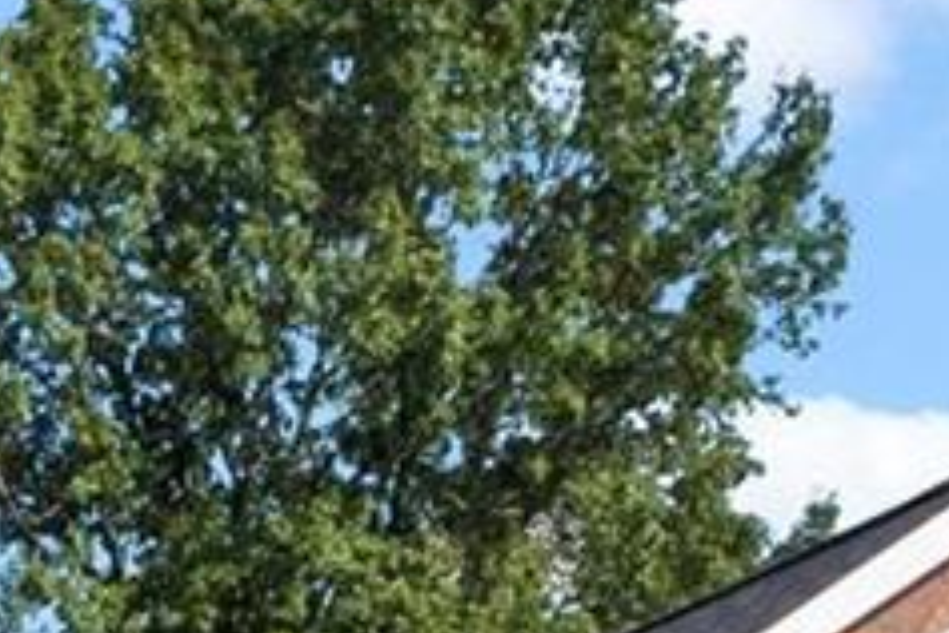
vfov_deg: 9.6
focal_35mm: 135
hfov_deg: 12.8
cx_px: -1077
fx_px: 3558
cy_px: 1178
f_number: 10
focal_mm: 10
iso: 400
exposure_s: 1/200
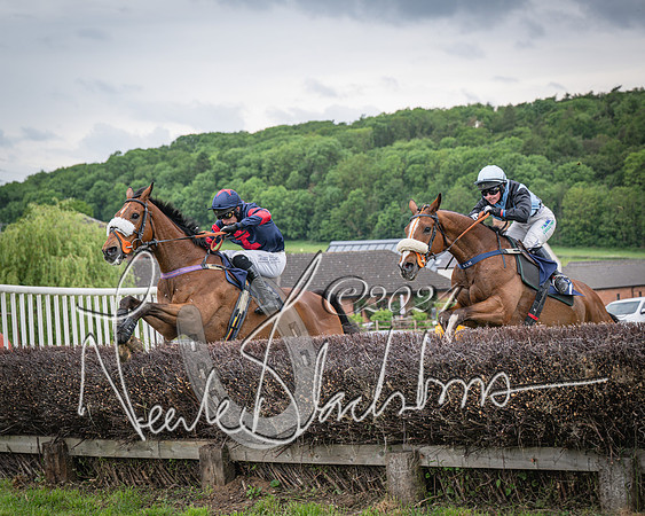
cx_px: 340
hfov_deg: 24.2
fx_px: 1504
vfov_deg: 19.4
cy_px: 258
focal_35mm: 79
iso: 400
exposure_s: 1/1600
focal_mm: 70
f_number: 4
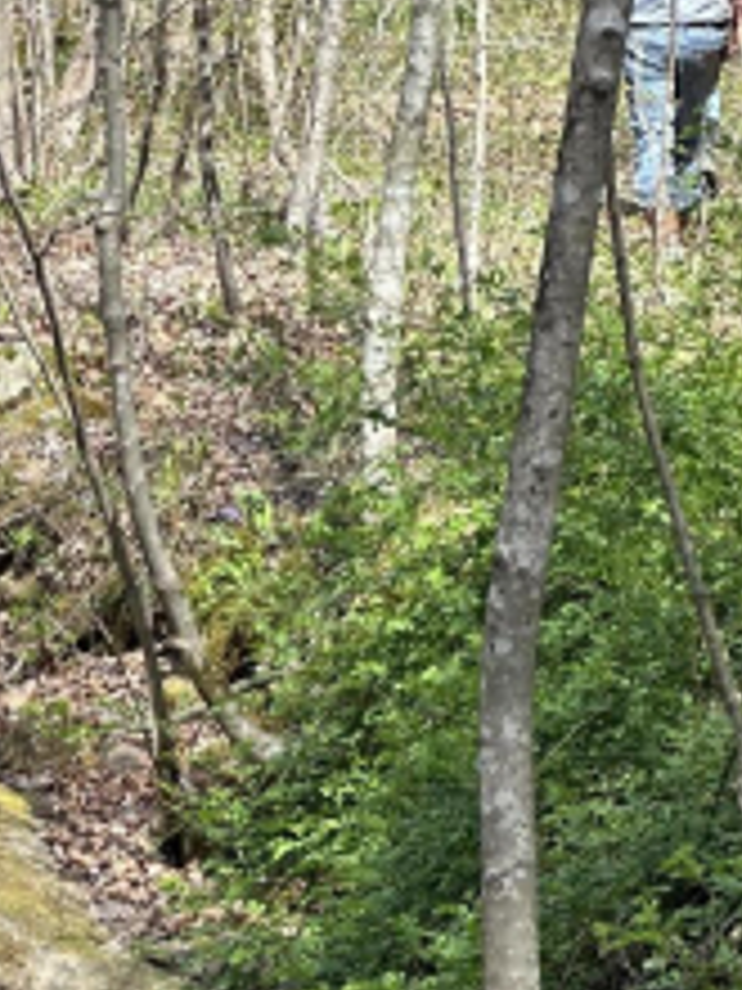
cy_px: 1303
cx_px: -279
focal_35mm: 233
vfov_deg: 8.4
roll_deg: +0.1
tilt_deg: -8.6
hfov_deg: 6.3
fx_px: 6659
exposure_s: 1/121
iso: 25
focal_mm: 9
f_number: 2.8
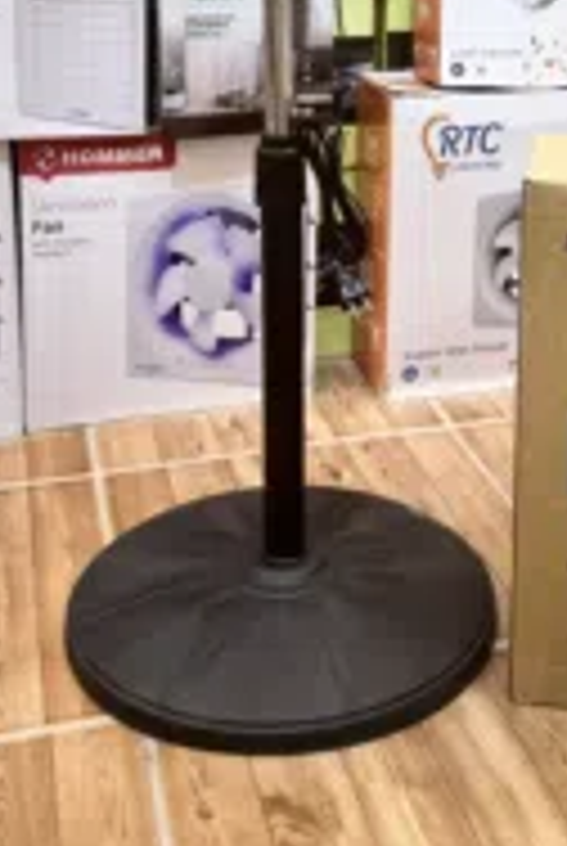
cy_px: 63
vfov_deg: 35.0
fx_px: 1247
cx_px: 396
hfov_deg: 25.4
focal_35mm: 53
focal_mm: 6.76
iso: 200
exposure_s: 1/121
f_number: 1.78
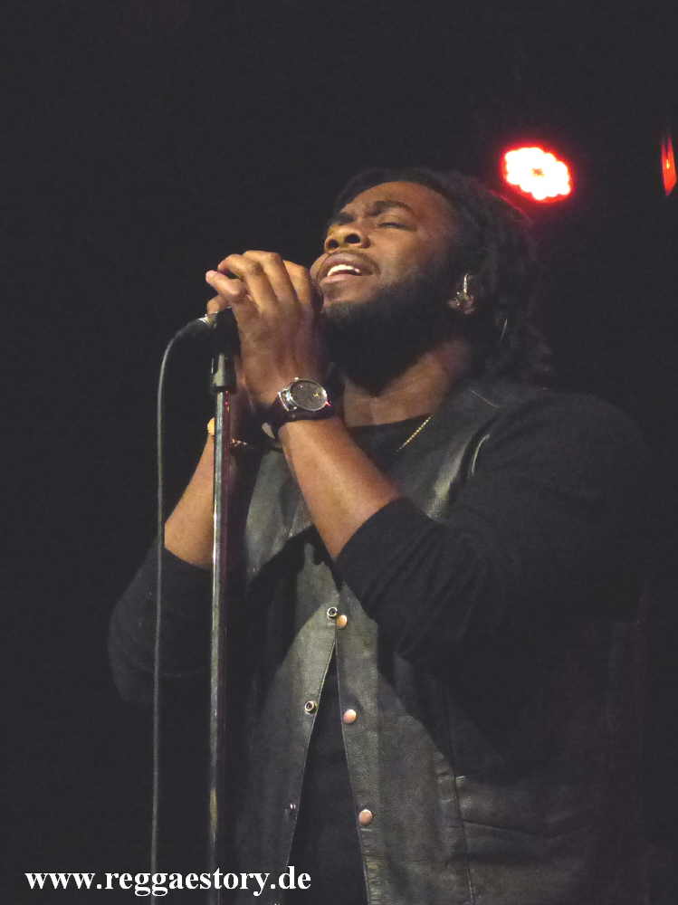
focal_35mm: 81
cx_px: 339
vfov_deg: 24.1
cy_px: 452
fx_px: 2117
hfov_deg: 18.2
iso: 1600
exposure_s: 1/160
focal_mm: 14.5
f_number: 2.8
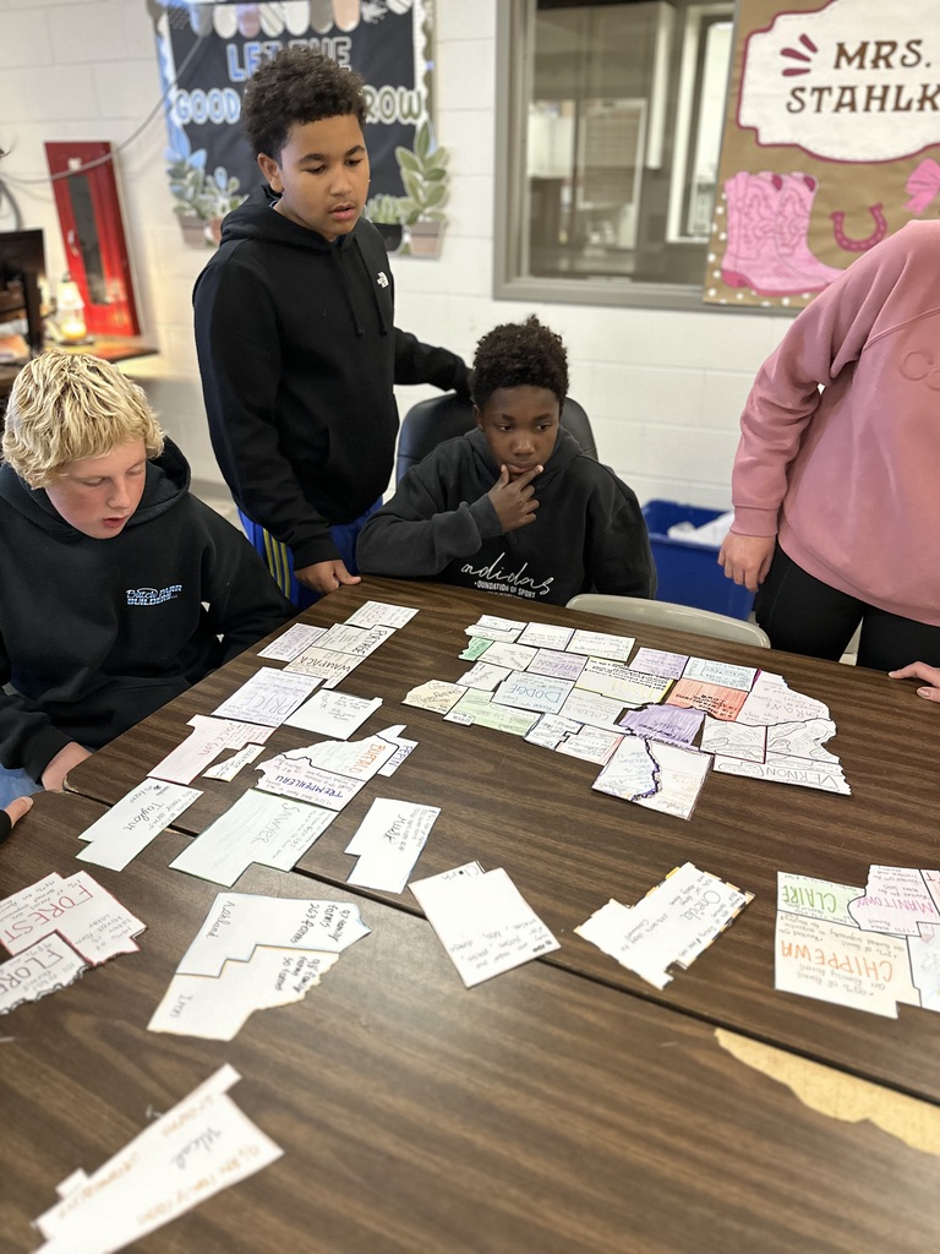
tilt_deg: -27.0
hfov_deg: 56.8
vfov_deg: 71.6
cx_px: 470
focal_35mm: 24
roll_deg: -0.9
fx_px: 869
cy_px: 627
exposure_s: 1/60
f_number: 1.78
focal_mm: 6.86
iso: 640
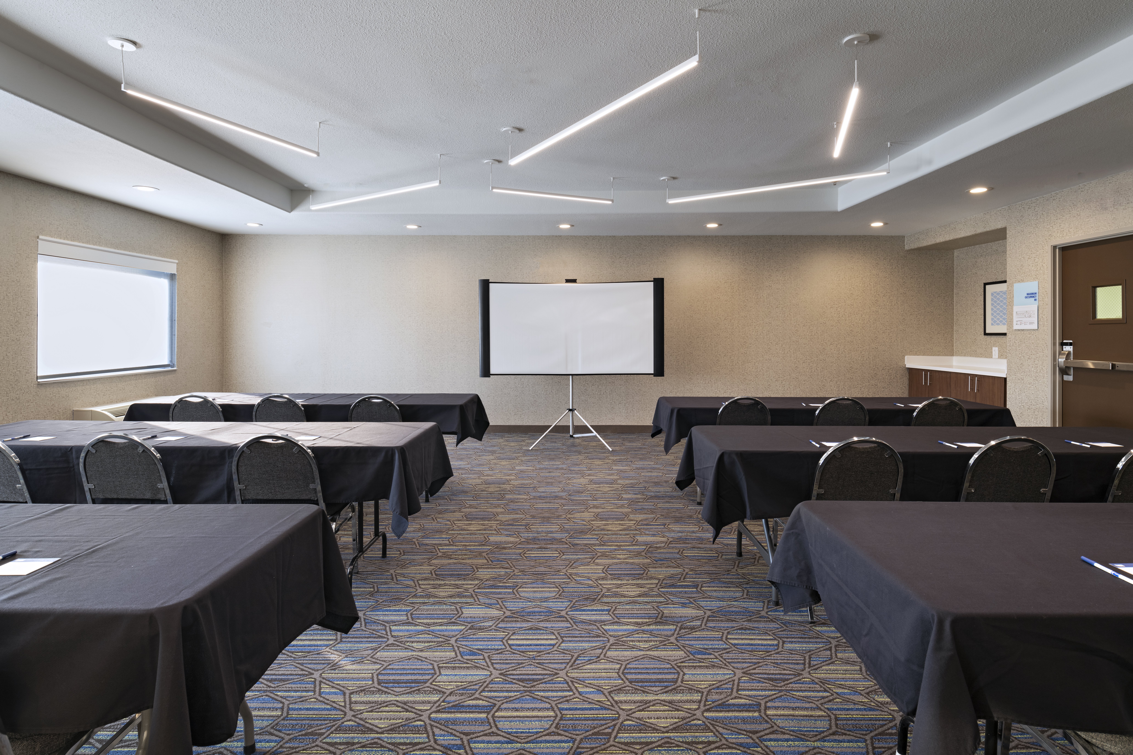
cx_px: 566
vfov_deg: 64.6
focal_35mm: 19
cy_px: 378
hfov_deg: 86.9
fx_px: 598
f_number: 11
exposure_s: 1/1.25
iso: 250
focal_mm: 19
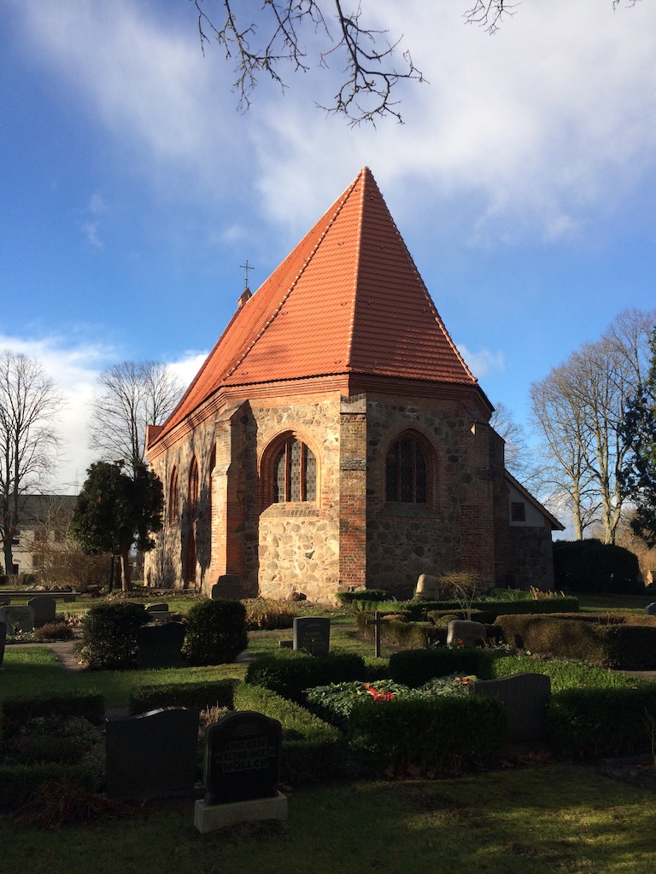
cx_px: 328
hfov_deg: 48.2
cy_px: 437
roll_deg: +0.1
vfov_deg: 61.7
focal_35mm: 29
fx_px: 733
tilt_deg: +8.6
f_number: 2.2
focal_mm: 4.15
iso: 32
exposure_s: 1/1325
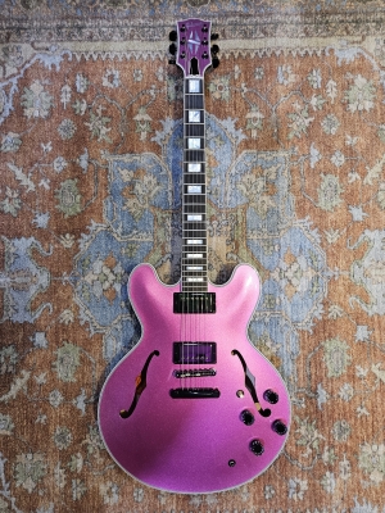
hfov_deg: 58.9
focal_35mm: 23
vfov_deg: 73.9
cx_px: 192
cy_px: 256
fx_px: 341
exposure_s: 1/120
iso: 320
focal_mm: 5.4
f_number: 1.8
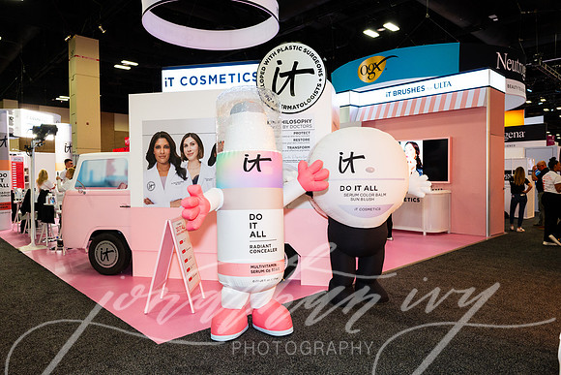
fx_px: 374
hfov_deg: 73.7
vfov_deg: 53.2
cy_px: 188
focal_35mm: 24
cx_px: 280
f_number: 5.6
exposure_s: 1/100
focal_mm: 24
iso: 1250
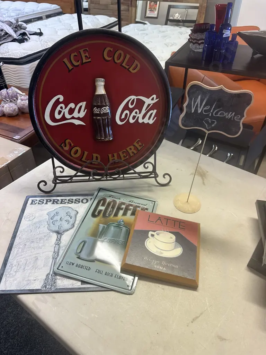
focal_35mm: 24
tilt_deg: -40.8
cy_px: 178
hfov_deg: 56.8
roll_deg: +0.5
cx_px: 133
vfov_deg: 71.6
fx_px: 246
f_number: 1.78
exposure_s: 1/100
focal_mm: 6.86
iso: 160
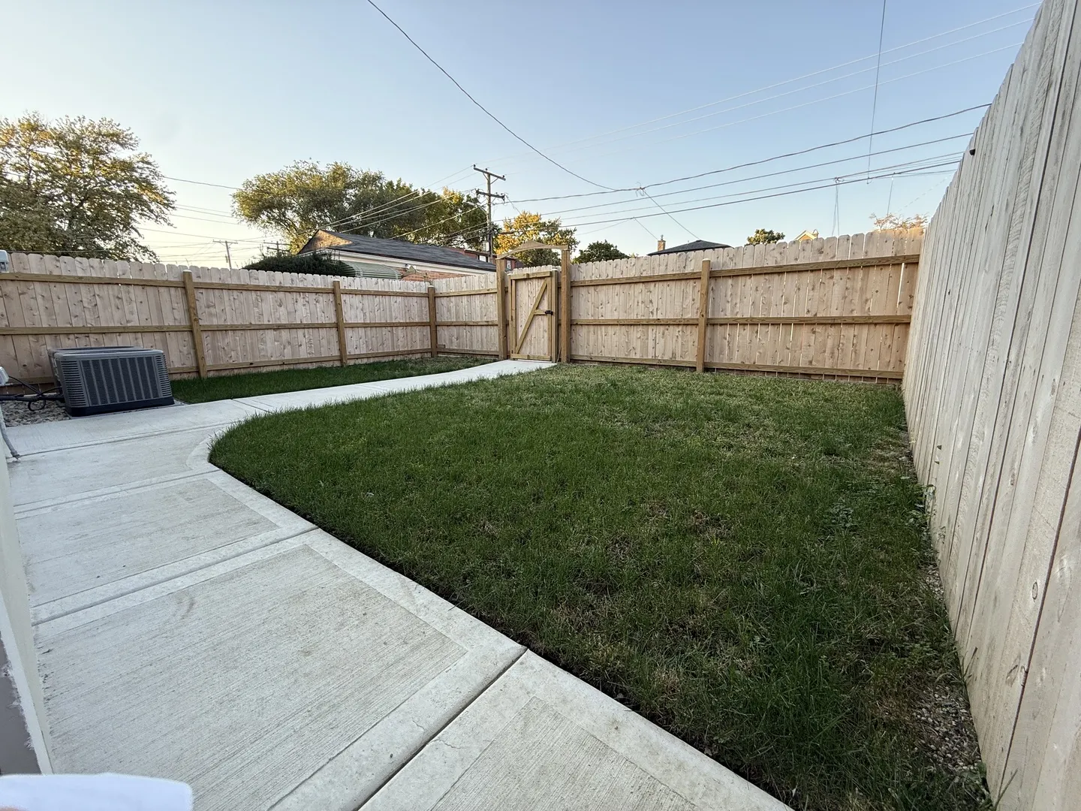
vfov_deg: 85.7
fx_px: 437
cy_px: 406
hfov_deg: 102.1
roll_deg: +0.8
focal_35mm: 14
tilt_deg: -10.5
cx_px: 540
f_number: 2.2
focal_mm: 2.22
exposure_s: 1/176
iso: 64
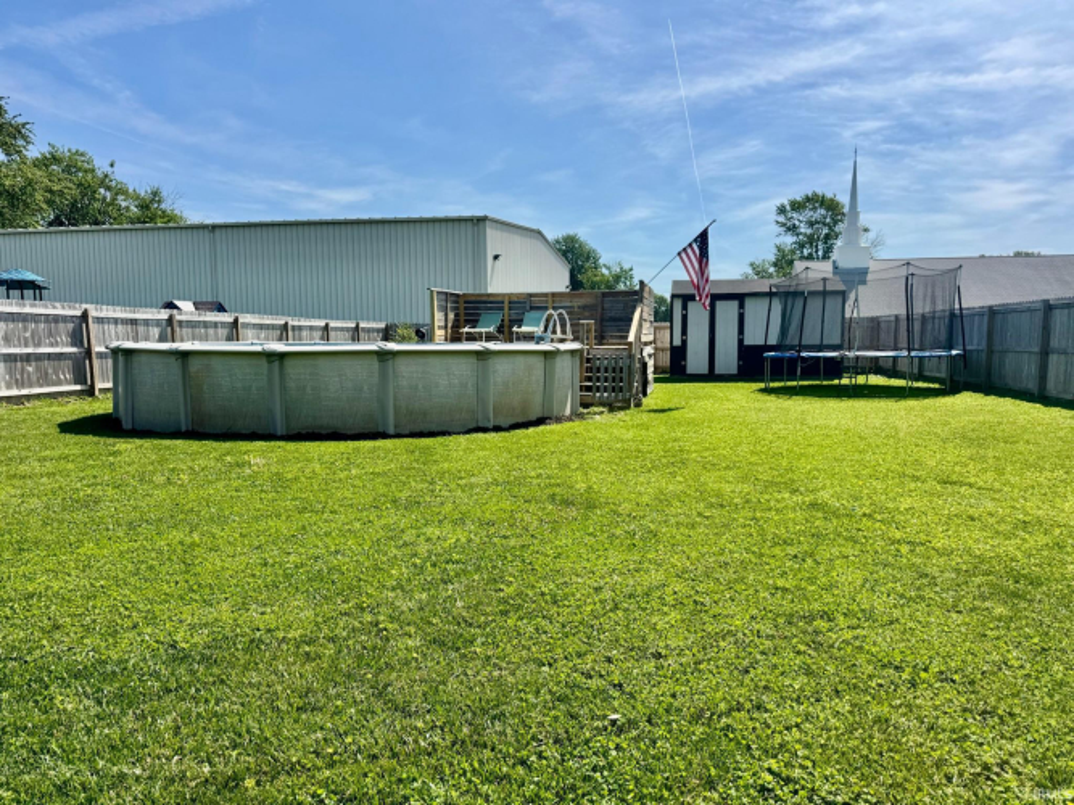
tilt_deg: -6.0
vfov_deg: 56.8
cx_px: 537
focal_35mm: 24
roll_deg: -0.4
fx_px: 744
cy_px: 402
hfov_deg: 71.6
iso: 80
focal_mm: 6.76
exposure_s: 1/5348
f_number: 1.78
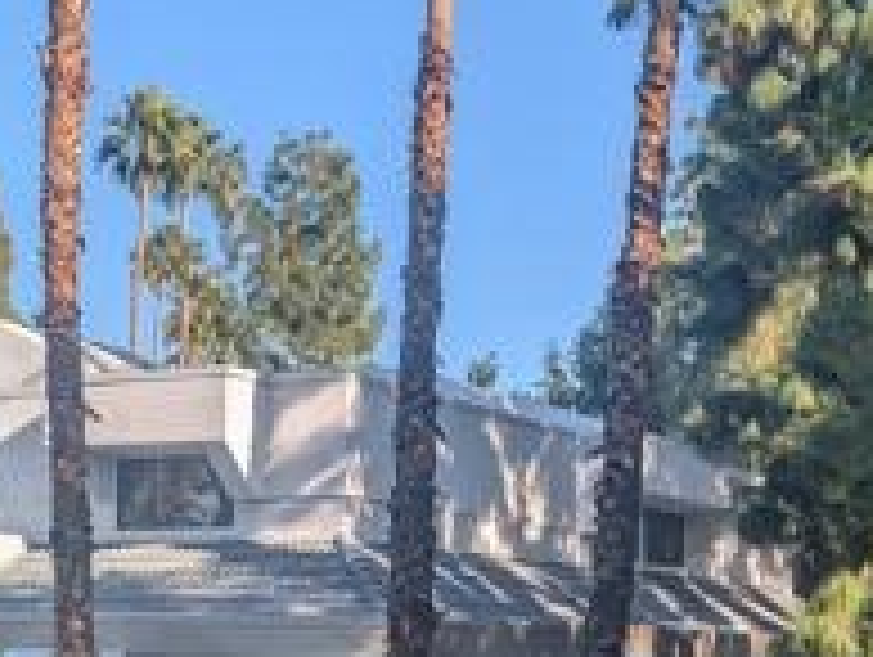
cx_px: 562
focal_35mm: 79
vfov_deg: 18.5
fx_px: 1995
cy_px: 558
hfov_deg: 24.6
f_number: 1.68
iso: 19
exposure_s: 1/940
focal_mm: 6.9
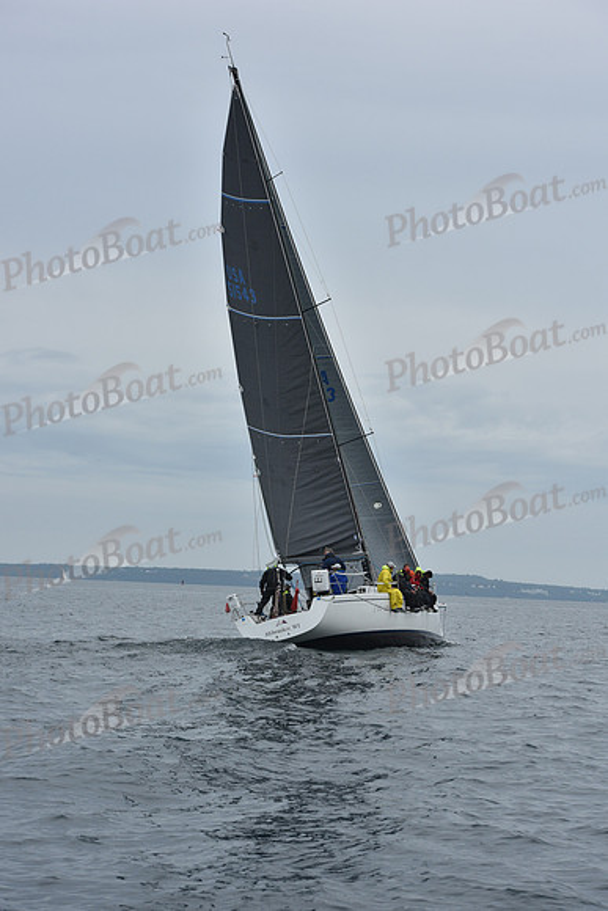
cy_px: 456
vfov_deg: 26.0
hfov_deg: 17.5
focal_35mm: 78
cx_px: 304
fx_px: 1975
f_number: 8
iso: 250
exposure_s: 1/800
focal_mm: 78
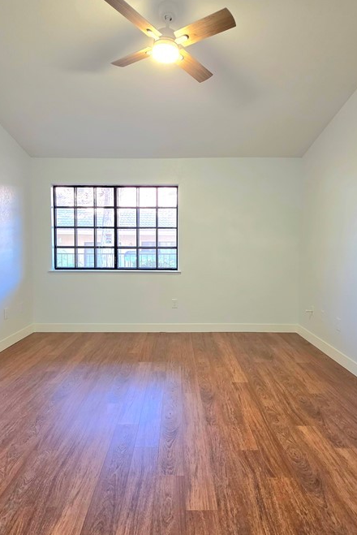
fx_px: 312
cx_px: 178
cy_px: 257
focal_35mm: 21
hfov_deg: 59.5
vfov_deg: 81.1
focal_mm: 2.2
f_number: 1.9
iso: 200
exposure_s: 1/50.3
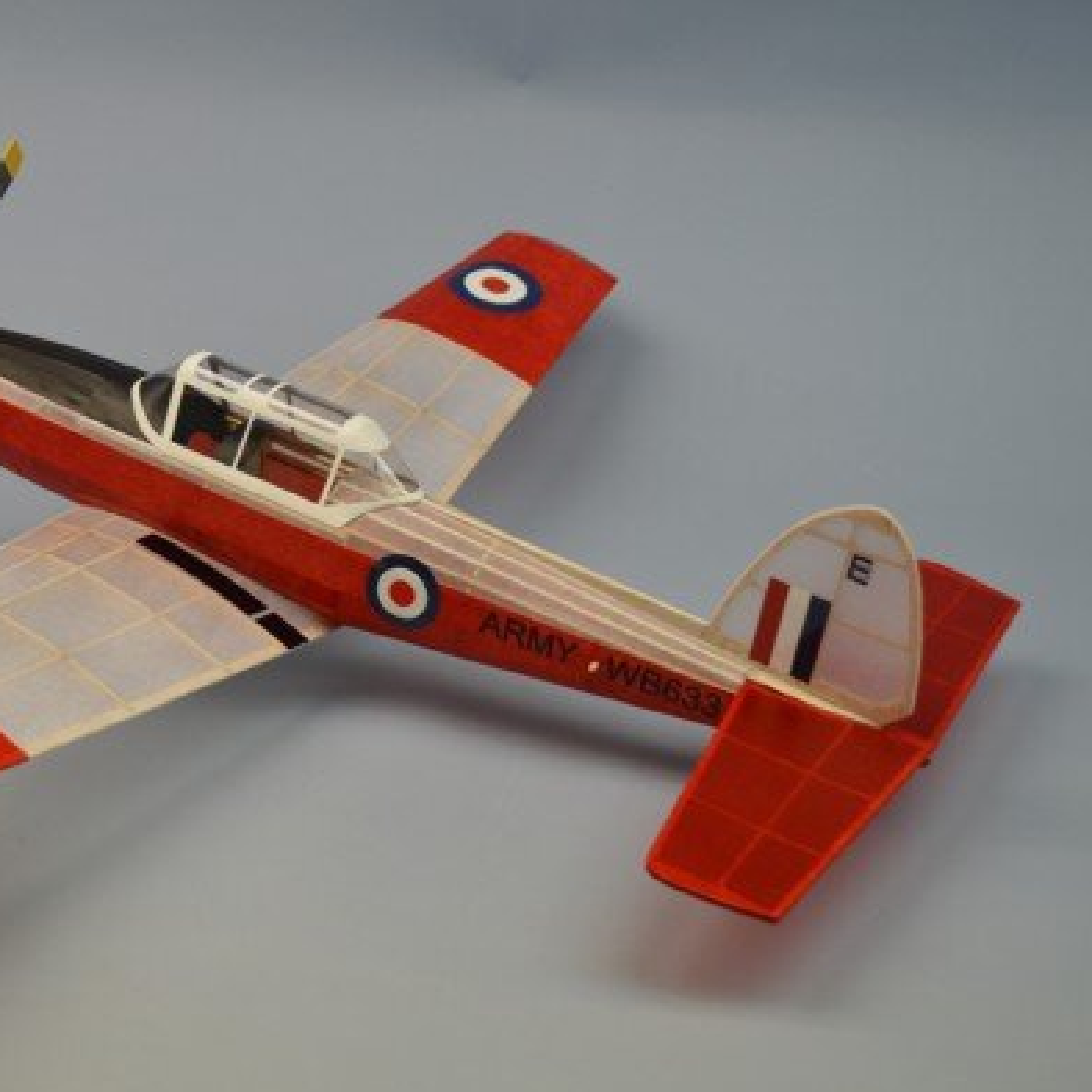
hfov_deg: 25.8
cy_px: 547
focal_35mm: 66
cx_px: 291
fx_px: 2356
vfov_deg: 26.1
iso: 250
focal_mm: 34
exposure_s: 1/125
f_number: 5.6
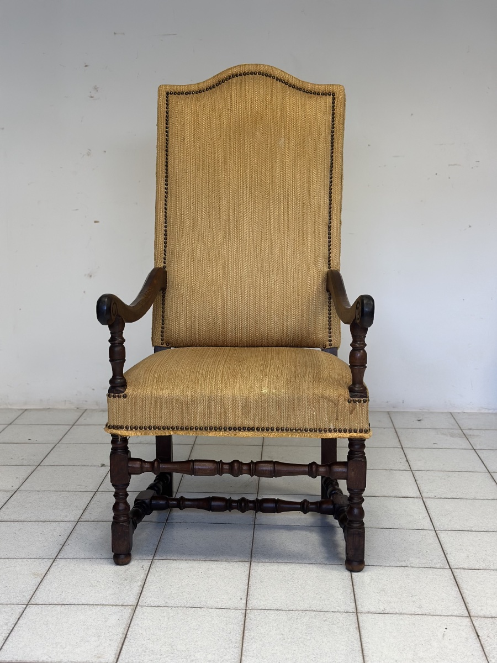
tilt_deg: -9.6
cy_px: 332
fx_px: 919
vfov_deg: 39.7
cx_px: 248
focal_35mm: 48
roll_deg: +0.4
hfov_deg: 30.3
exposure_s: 1/100
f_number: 1.78
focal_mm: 6.86
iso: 125
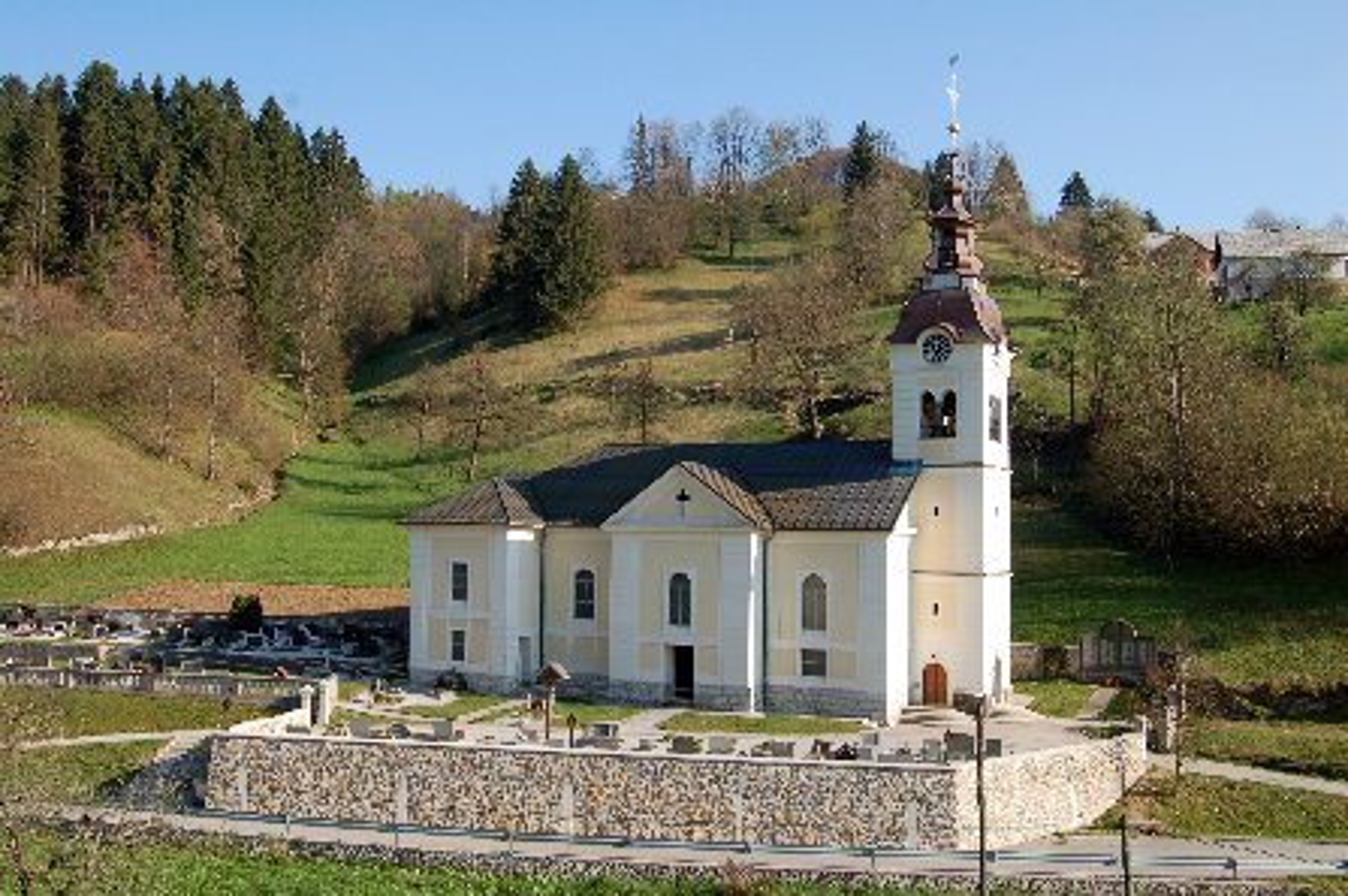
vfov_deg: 34.1
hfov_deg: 49.6
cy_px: 448
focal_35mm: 39
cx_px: 674
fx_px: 1459
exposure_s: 1/250
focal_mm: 26
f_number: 8
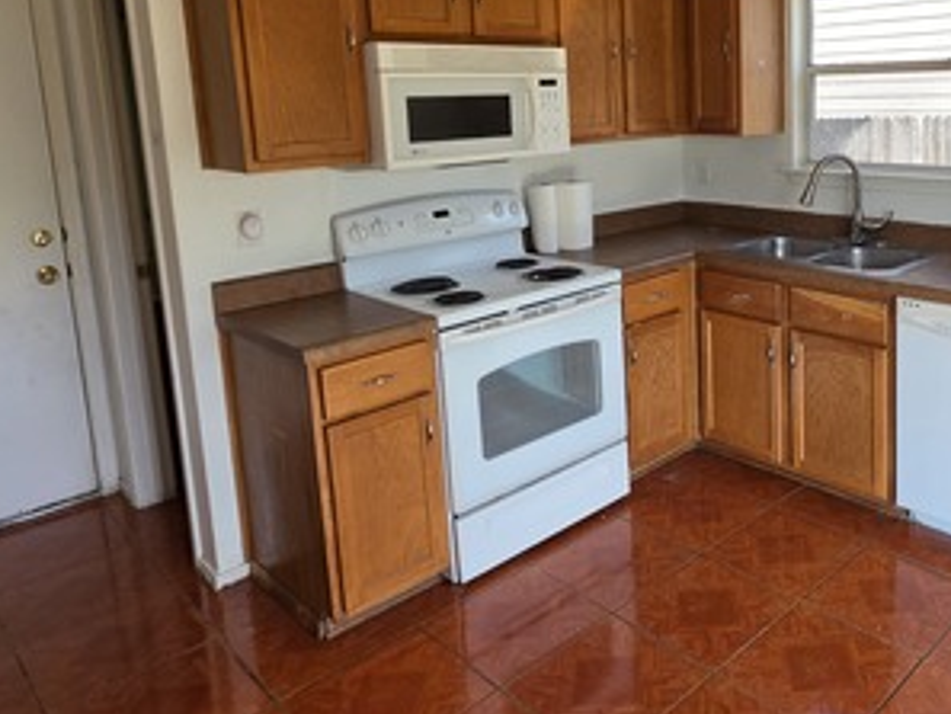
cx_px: 704
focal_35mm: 28
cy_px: 215
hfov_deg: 60.2
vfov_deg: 48.6
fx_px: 770
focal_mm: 2.2
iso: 25
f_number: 1.9
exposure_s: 1/120
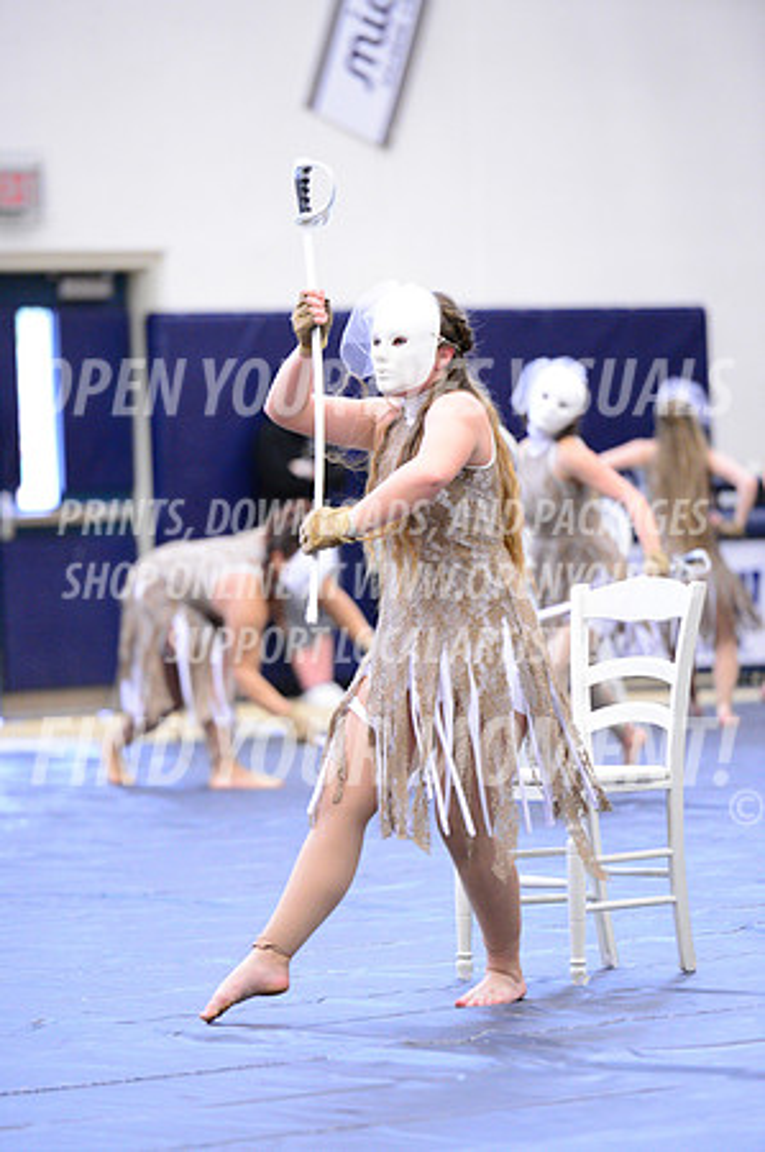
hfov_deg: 7.0
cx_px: 382
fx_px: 6230
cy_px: 576
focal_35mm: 195
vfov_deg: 10.6
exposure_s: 1/250
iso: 8000
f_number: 3.2
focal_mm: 195
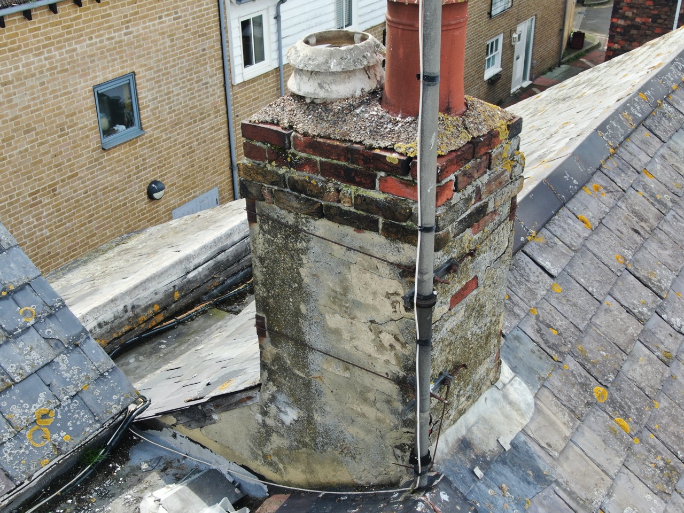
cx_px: 342
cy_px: 256
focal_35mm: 43
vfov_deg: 33.6
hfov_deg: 43.9
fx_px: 850
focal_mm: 7.55
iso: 100
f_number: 3.6
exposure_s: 1/240
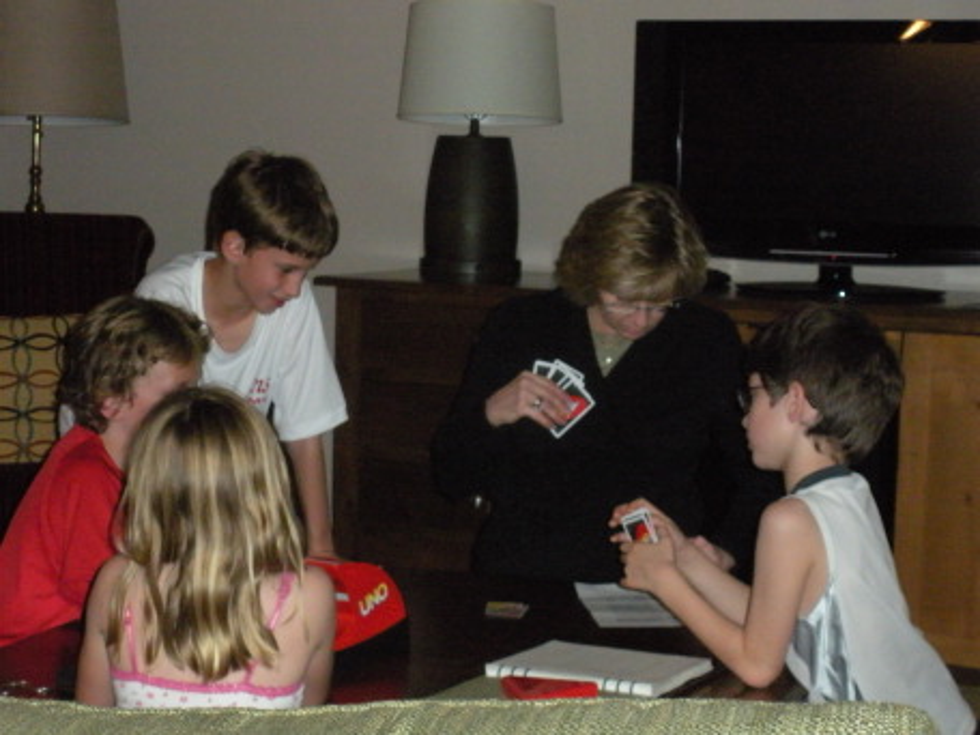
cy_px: 368
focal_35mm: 81
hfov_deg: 24.1
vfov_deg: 18.2
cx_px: 490
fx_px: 2293
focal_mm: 14.2
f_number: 4.8
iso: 800
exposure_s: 1/125
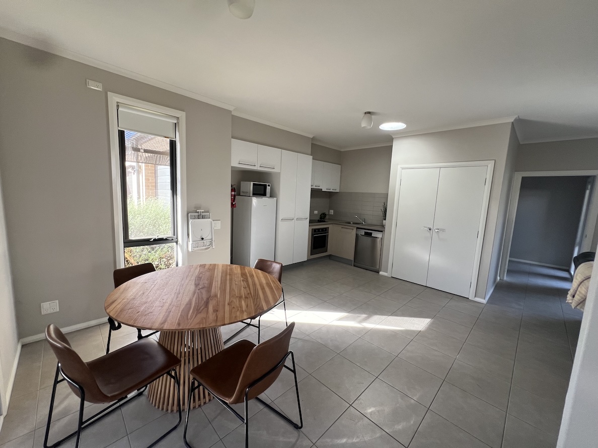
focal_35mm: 13
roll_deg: -2.1
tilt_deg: -6.7
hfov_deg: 106.2
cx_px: 299
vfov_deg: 89.9
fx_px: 225
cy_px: 224
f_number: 1.8
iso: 100
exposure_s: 1/99
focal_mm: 1.57
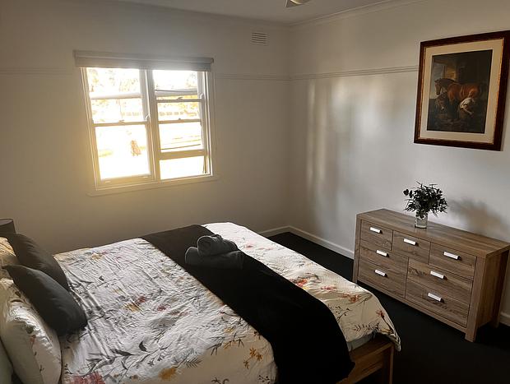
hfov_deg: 67.2
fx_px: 384
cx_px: 255
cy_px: 192
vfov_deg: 53.2
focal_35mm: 26
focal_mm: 5.1
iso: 125
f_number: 1.6
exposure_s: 1/98
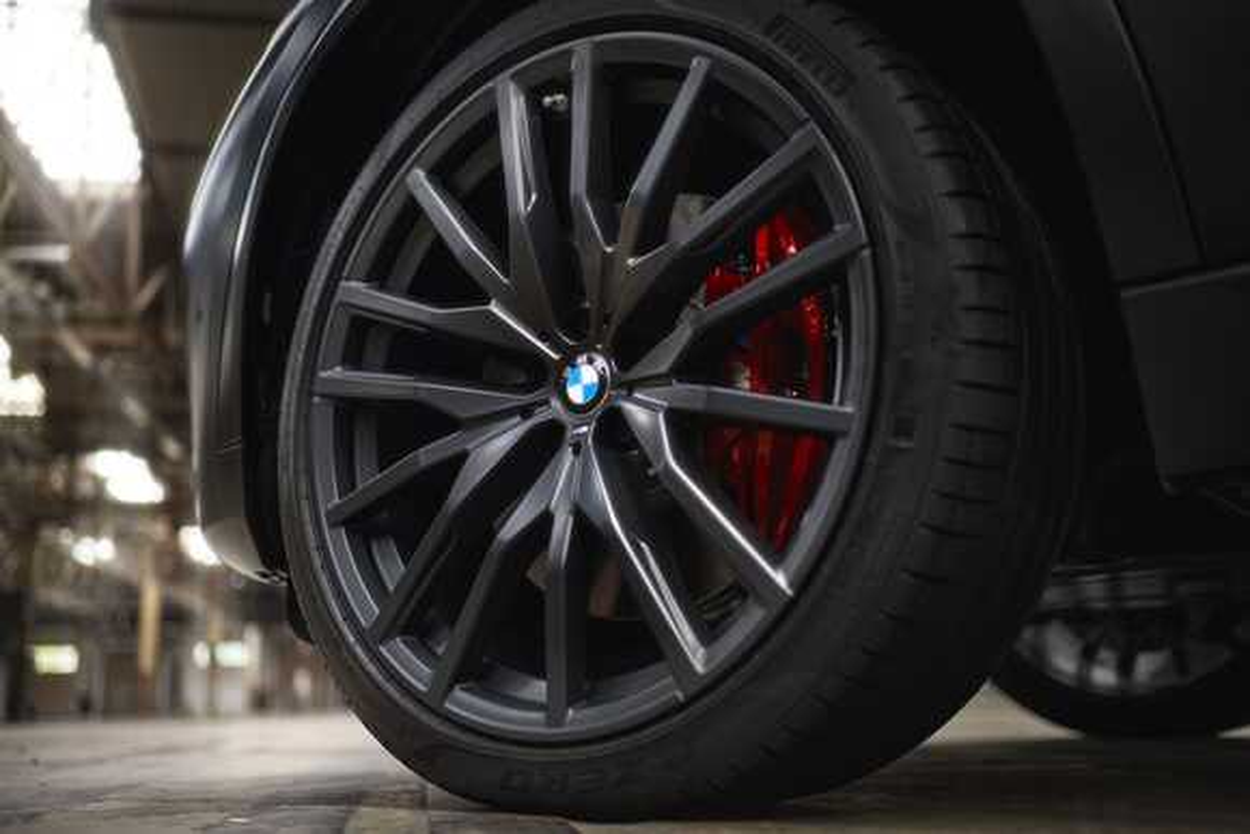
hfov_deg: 54.4
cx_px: 625
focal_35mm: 35
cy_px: 417
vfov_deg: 37.9
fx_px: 1216
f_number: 1.8
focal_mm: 35
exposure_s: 1/10
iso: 100
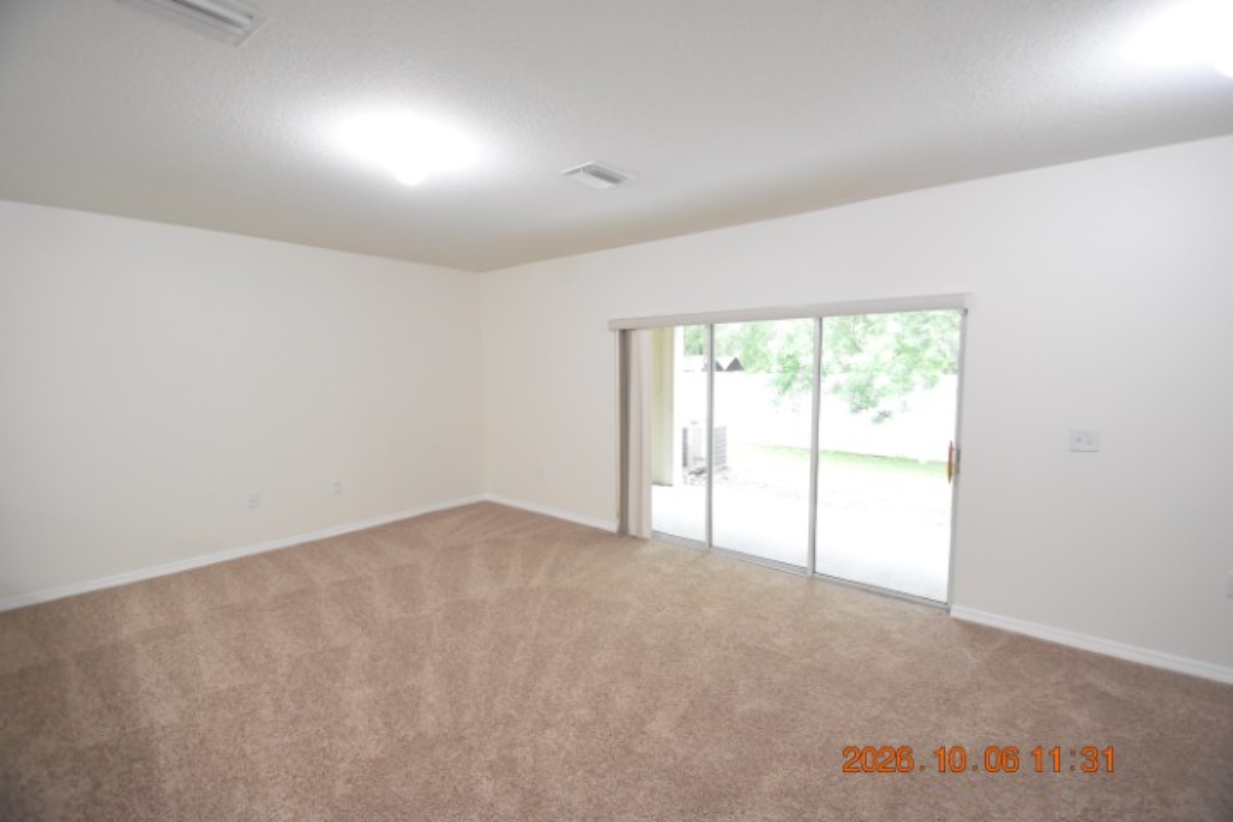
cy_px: 411
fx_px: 514
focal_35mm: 15
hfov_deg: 100.4
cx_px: 616
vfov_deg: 77.3
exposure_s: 1/60
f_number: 3.5
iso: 2200
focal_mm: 10
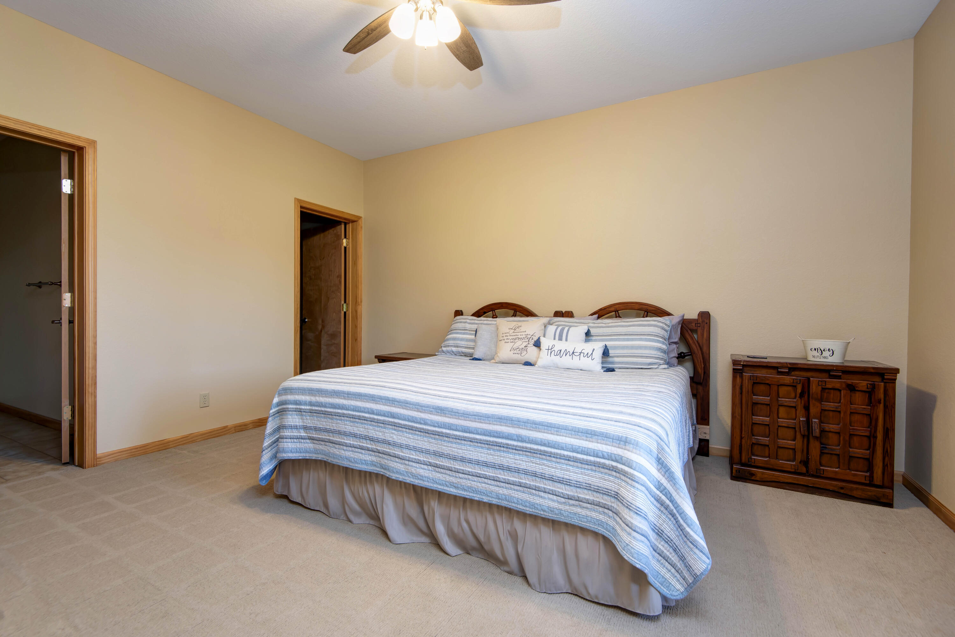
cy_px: 318
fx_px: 425
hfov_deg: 96.7
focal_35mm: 16
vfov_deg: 73.8
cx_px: 478
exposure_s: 1/8
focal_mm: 16
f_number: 6.7
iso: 280
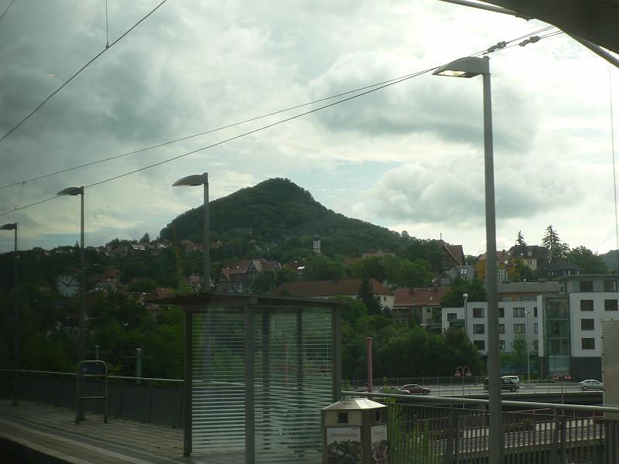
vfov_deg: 21.9
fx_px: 1198
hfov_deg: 29.0
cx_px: 310
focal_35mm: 67
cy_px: 232
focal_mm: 11.2
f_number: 4
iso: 80
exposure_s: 1/320
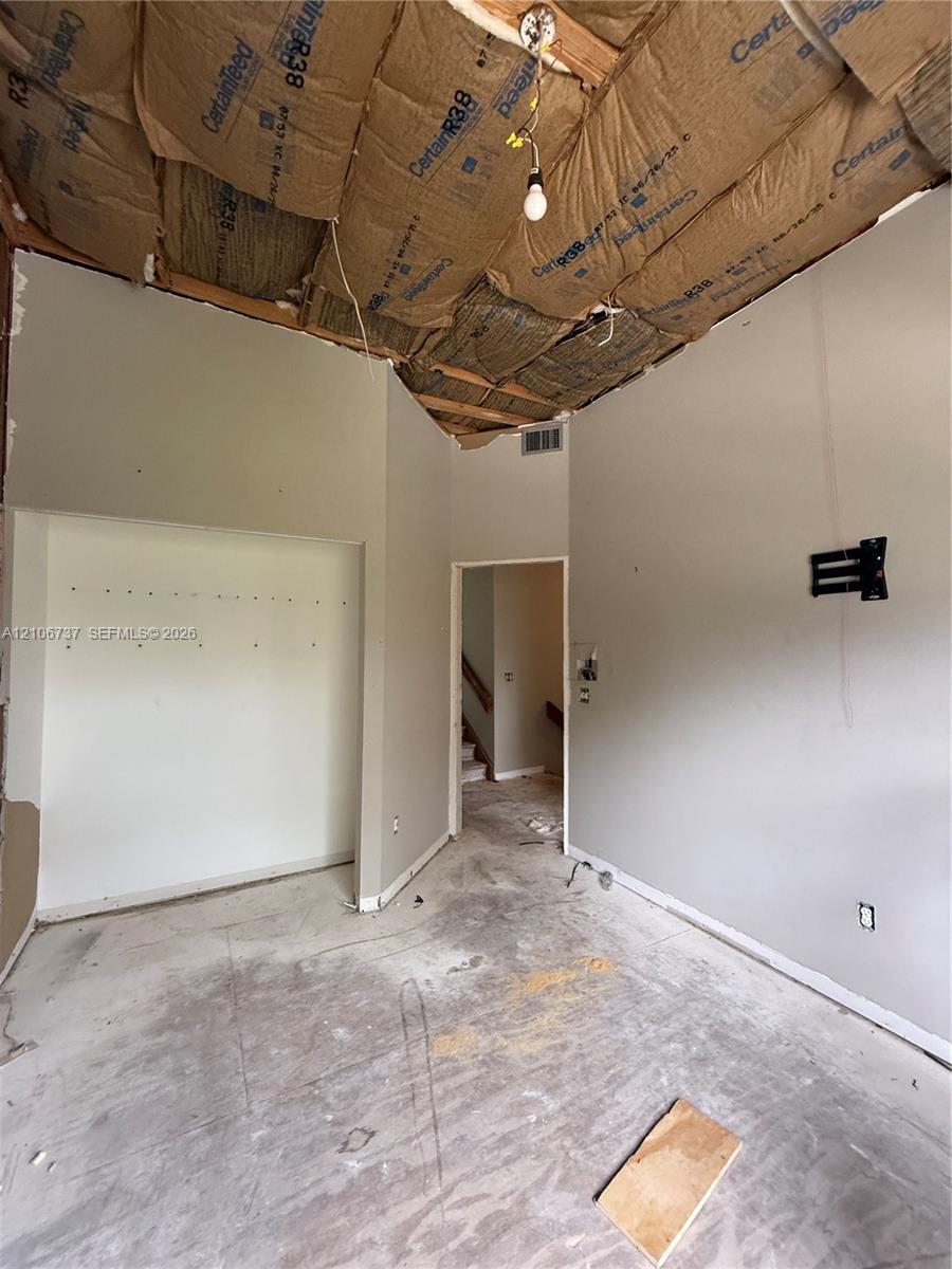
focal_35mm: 14
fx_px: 513
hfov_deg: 85.7
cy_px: 634
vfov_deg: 102.1
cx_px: 476
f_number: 2.2
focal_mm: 2.22
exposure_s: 1/95
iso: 320
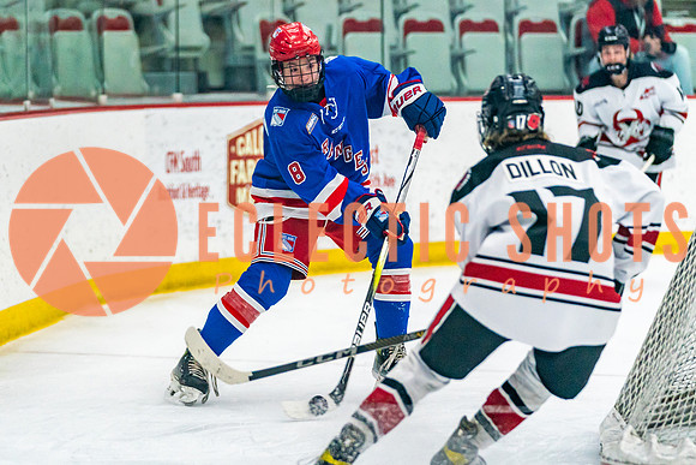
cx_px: 286
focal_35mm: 195
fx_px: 3771
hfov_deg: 10.5
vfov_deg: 7.0
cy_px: 241
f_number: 2.8
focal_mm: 137
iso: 3200
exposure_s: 1/1000
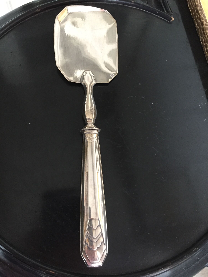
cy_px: 138
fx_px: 232
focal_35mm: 29
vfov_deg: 61.7
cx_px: 104
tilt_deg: -76.6
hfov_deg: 48.2
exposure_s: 1/33
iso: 250
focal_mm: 4.15
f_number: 2.2
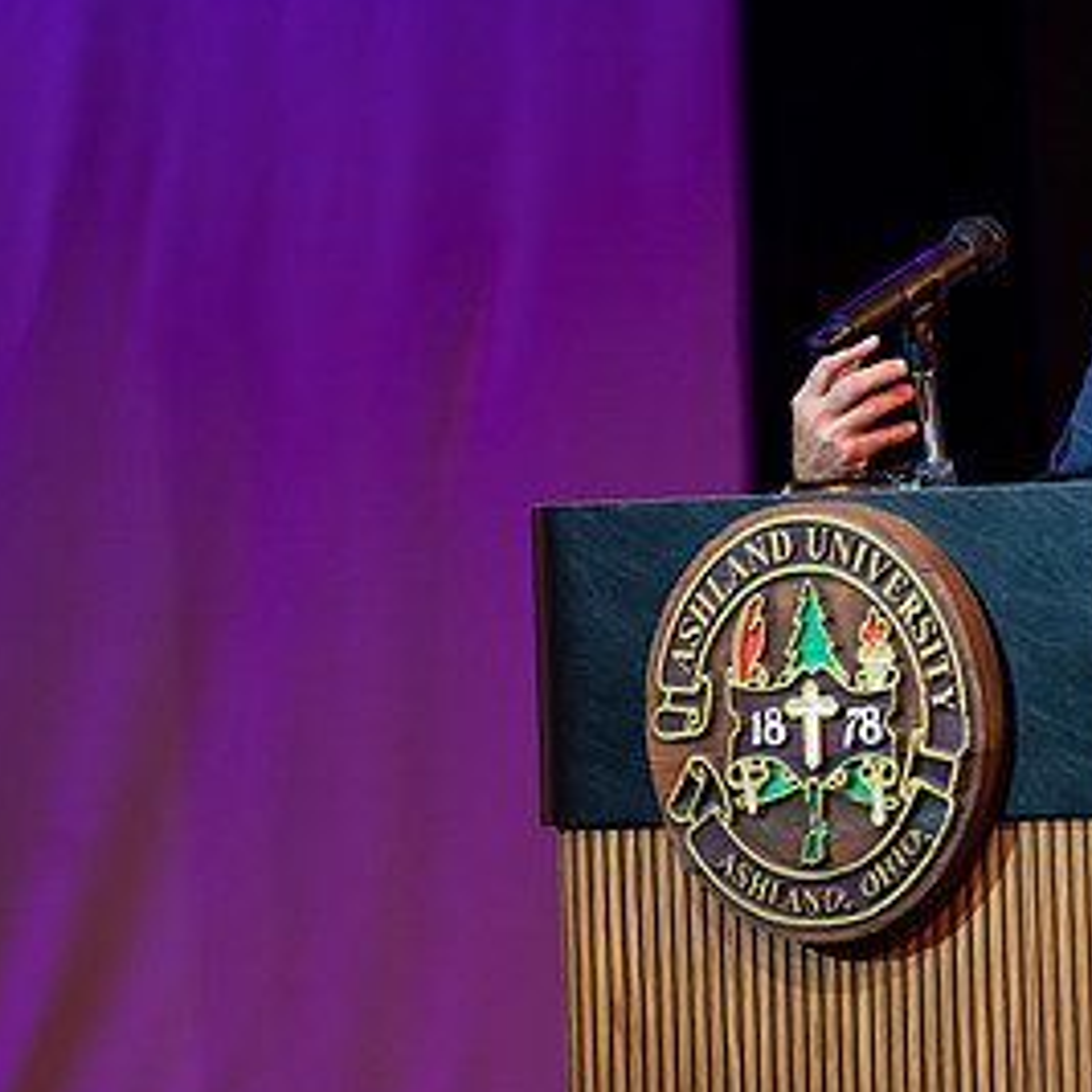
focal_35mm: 369
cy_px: 489
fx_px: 13170
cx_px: 1153
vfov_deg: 4.7
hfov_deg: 4.7
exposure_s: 1/160
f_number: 3.2
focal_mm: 200
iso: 1250
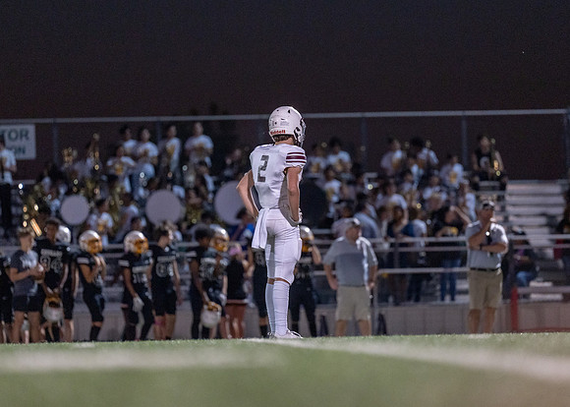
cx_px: 300
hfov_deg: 7.9
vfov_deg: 5.6
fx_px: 4133
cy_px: 216
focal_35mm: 255
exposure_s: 1/1000
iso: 2000
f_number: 2.8
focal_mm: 200
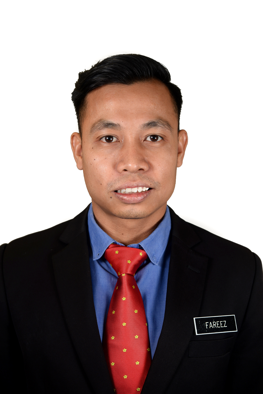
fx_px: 547
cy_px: 197
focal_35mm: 50
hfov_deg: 27.0
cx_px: 132
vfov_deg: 39.6
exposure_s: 1/100
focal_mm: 50
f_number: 5.6
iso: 250
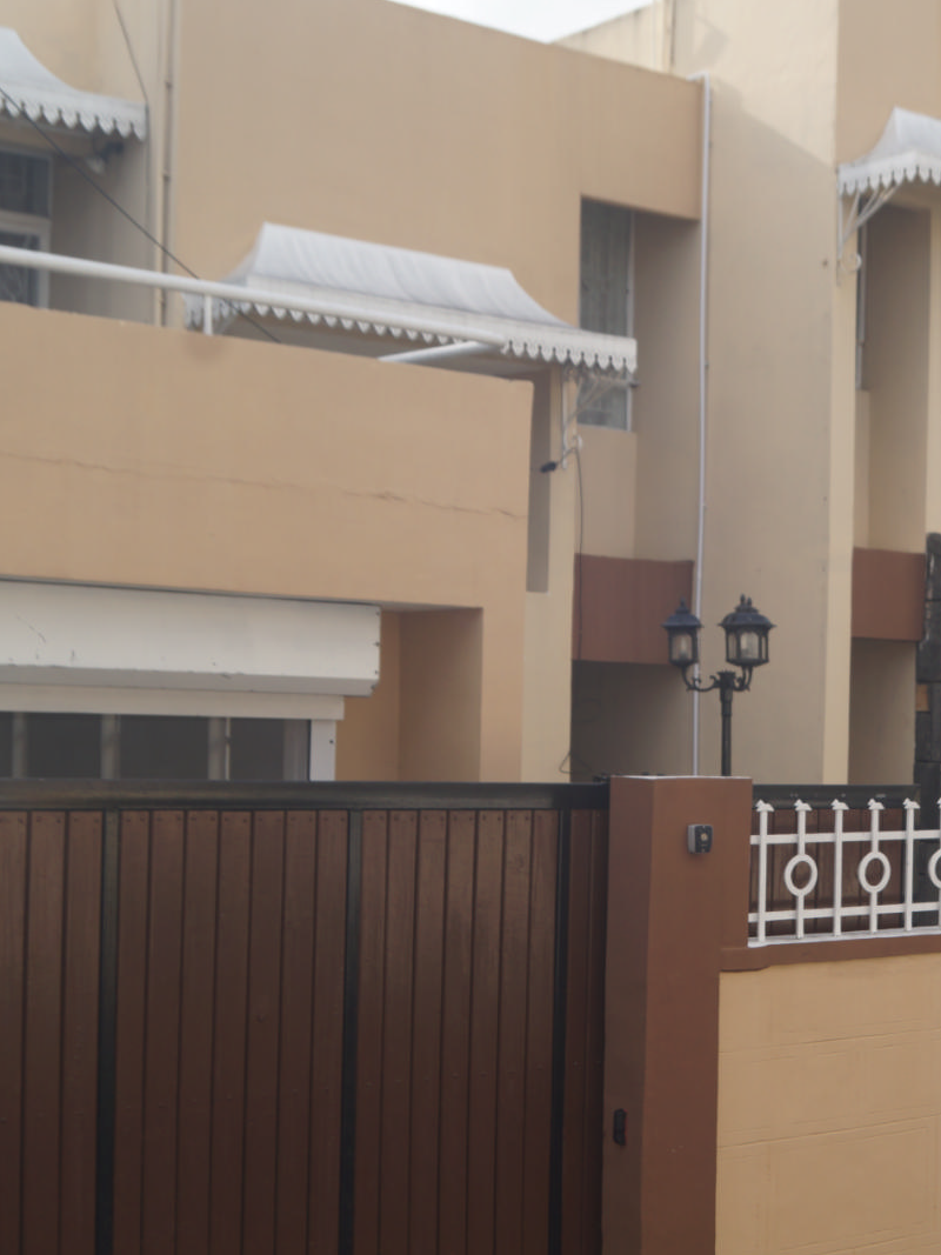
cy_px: 623
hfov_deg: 24.9
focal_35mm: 57
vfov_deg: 33.8
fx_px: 2066
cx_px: 849
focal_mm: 26
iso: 100
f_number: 8
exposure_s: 1/160
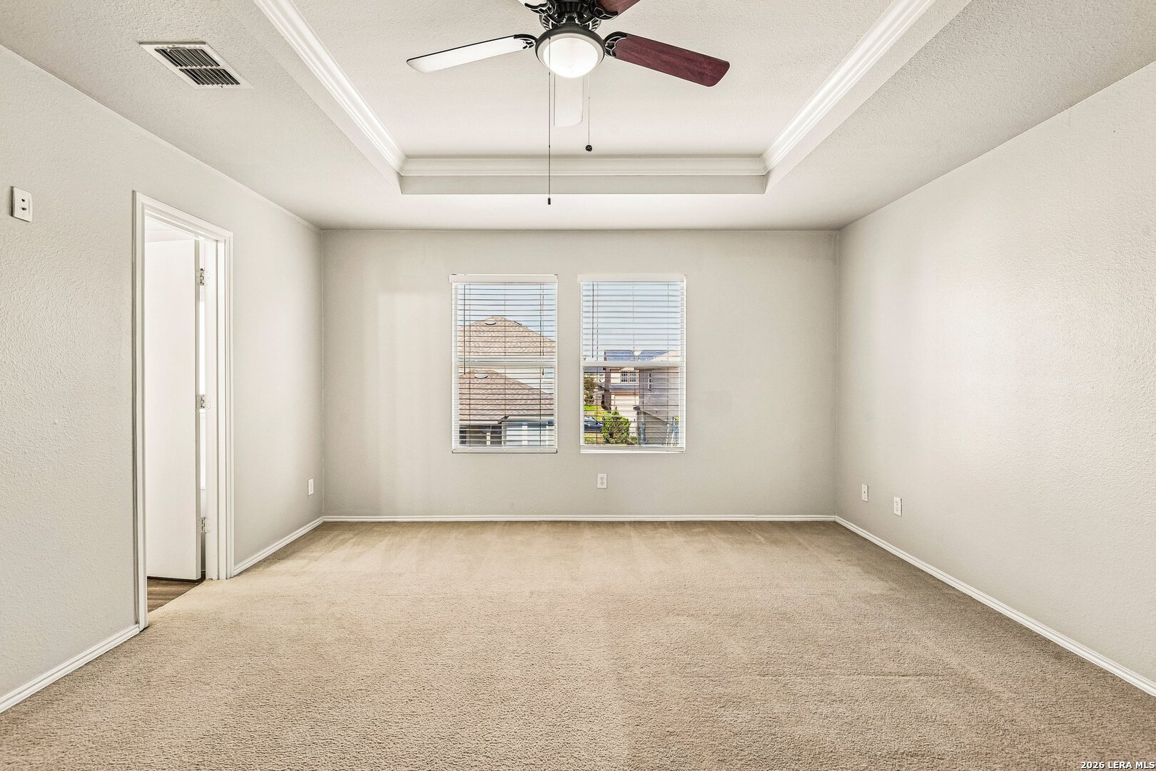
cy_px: 386
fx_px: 514
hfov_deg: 96.7
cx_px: 578
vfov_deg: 73.7
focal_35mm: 16
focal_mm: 16
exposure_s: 1/15
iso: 560
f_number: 8
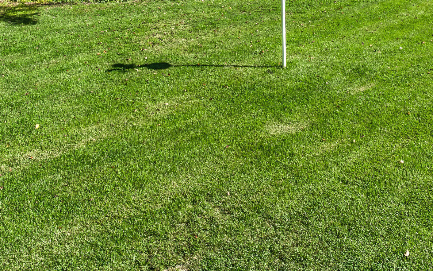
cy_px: -62
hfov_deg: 37.5
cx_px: 238
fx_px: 637
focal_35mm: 54
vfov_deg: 22.0
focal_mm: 12.29
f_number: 2.8
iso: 100
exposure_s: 1/1250
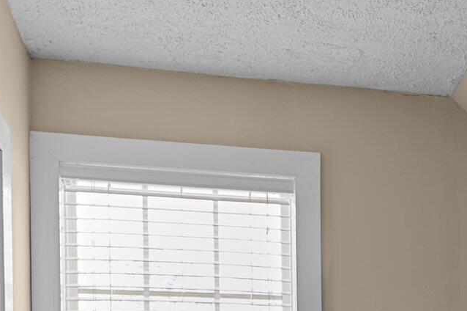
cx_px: 353
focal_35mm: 61
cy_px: 414
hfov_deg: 32.3
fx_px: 790
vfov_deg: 20.2
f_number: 6.3
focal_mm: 19
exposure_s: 1/2
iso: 400
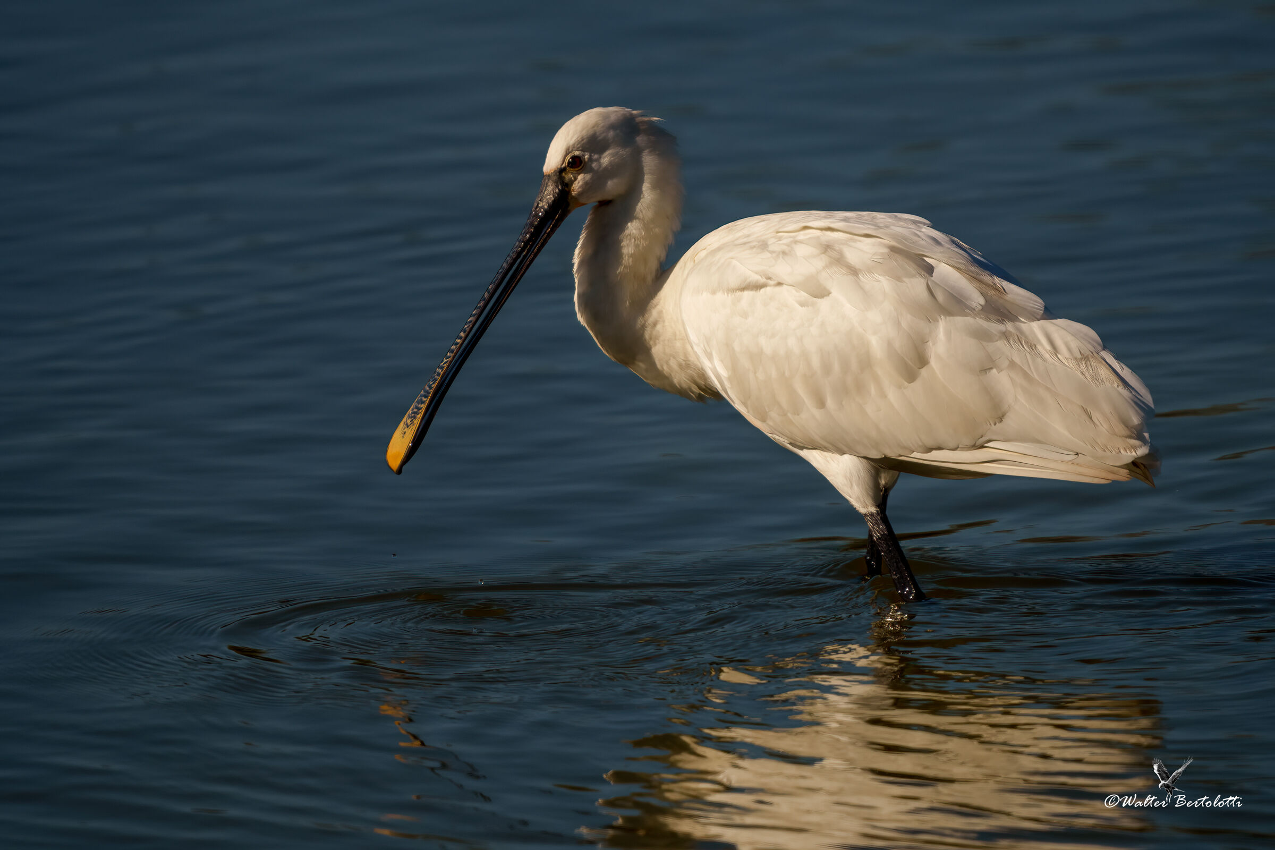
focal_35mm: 600
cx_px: 638
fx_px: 21248
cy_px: 425
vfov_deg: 2.3
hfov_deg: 3.4
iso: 125
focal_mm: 600
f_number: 6.3
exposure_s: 1/2000
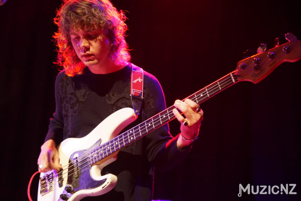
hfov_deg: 43.6
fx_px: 376
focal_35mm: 45
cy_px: 100
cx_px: 150
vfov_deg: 29.9
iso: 2000
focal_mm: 30
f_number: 2.8
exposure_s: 1/60
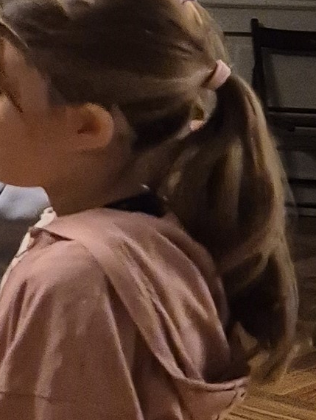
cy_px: -87
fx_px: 1957
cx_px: -690
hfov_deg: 7.8
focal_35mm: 161
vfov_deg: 12.0
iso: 400
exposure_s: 1/100
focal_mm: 5.4
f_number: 1.8
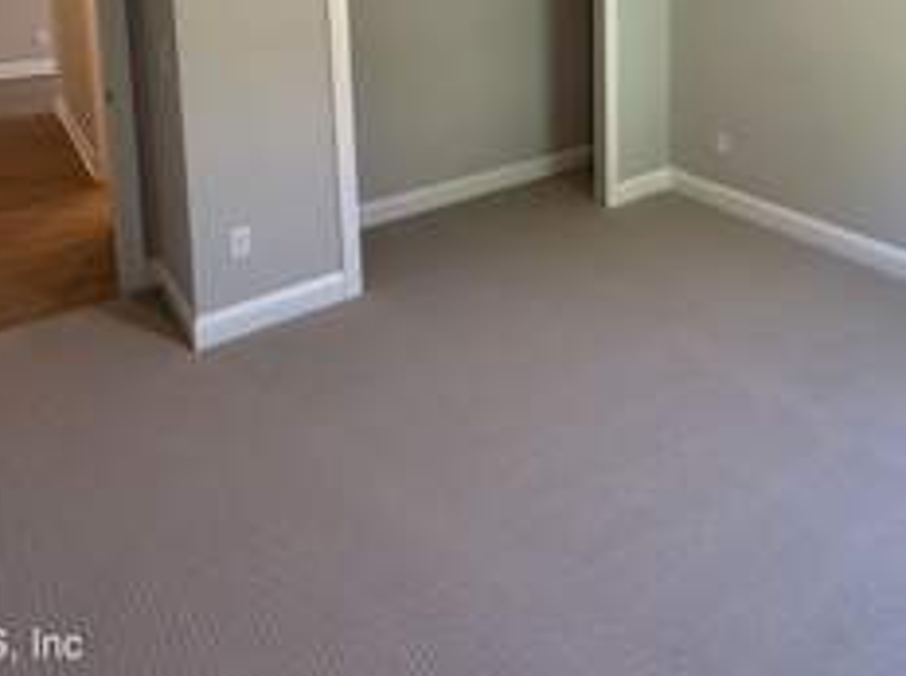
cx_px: 656
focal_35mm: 29
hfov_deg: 59.2
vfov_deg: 41.8
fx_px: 757
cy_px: 2
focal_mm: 2.22
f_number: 2.2
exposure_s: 1/60
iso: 160
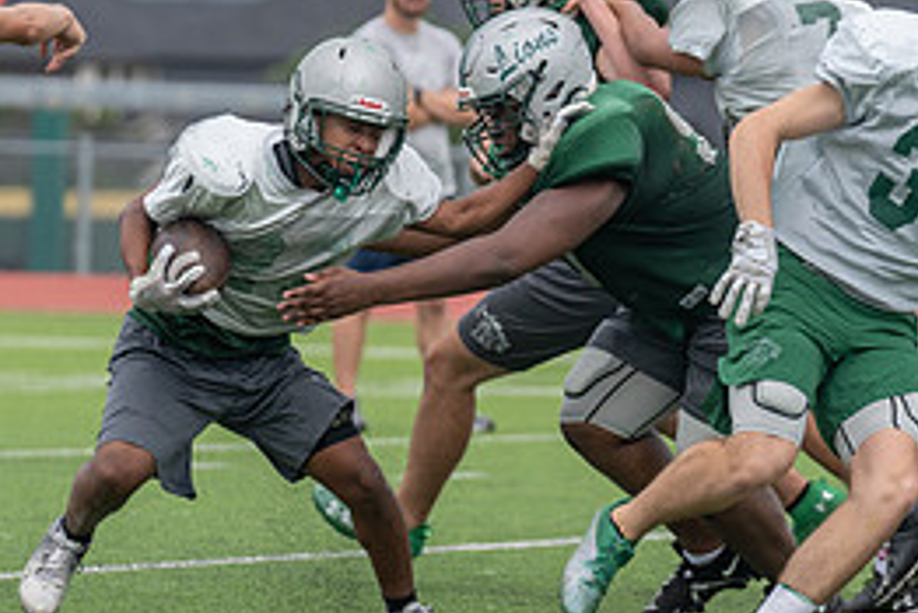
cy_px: 236
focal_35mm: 443
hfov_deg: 4.7
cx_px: 505
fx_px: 11302
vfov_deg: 3.1
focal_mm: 200
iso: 250
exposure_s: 1/1250
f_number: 4
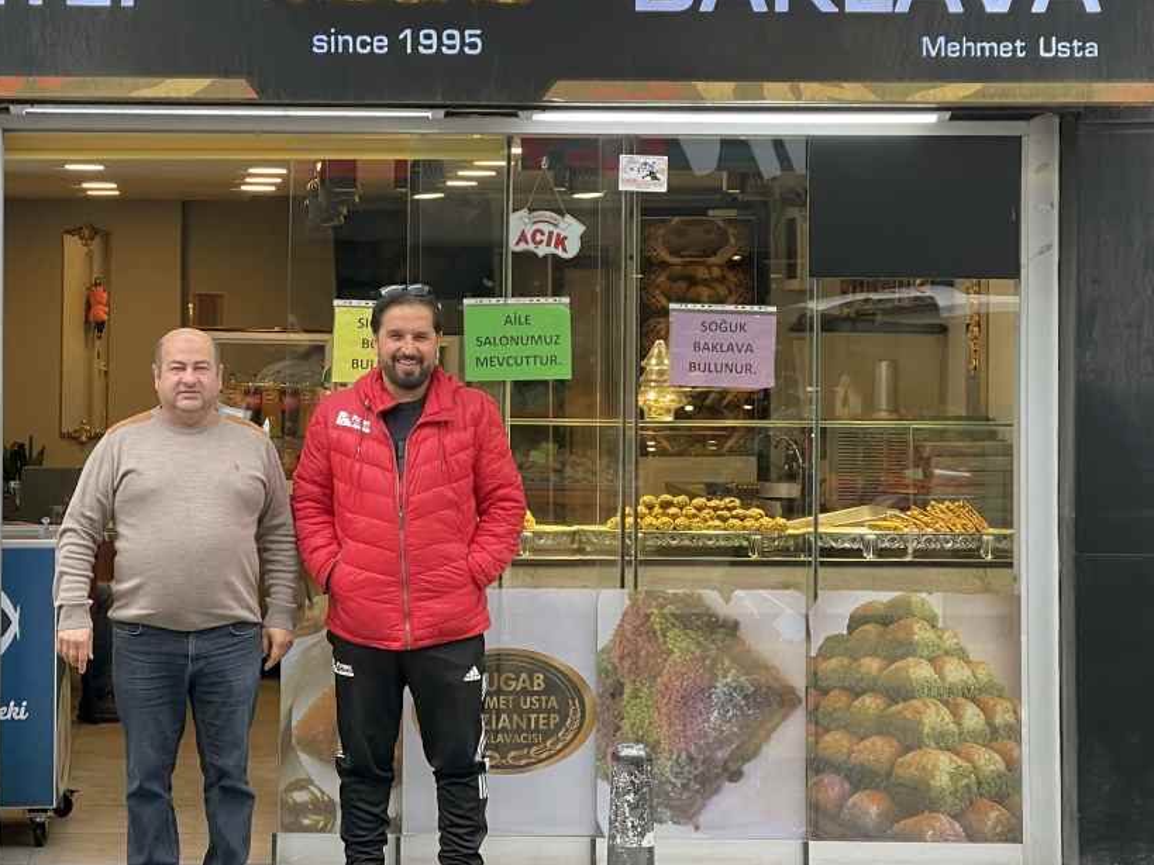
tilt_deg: +1.0
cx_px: 399
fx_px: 3333
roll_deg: -1.1
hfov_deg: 19.6
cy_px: 314
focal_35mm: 100
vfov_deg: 14.8
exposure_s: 1/99
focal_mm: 7.5
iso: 80
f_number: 2.2
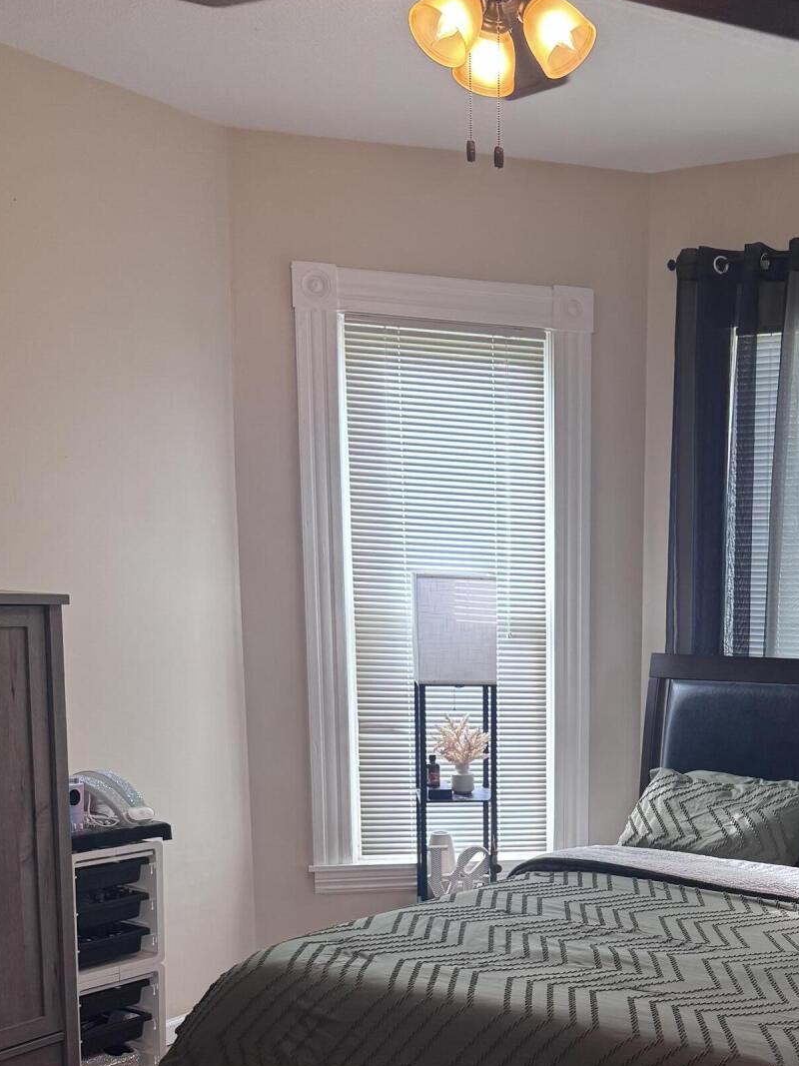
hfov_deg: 30.9
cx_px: 694
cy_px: 847
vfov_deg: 40.4
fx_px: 1385
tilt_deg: -10.7
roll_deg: -1.1
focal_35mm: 45
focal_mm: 6.76
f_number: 1.78
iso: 200
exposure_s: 1/120
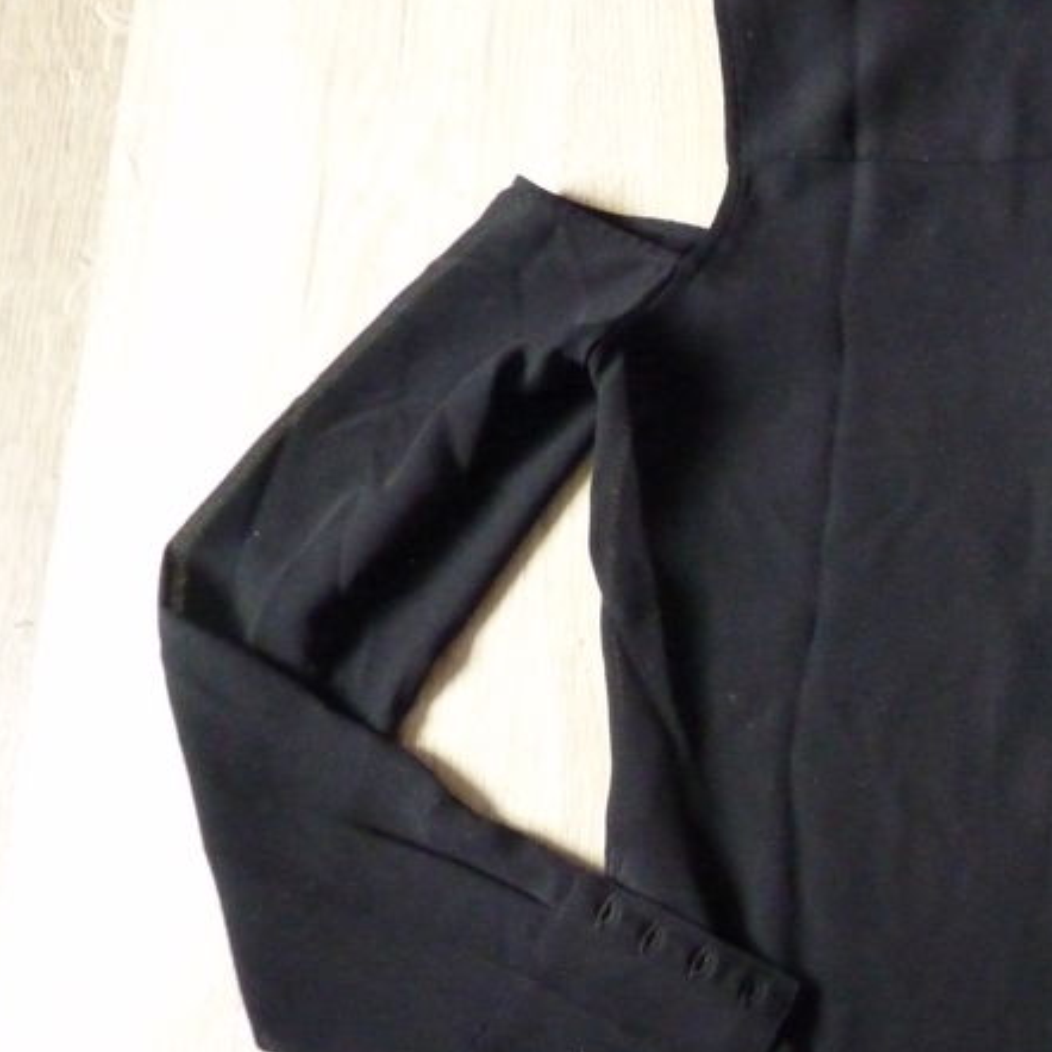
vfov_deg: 30.3
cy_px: 712
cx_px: 1090
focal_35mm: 56
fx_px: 1925
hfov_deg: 28.4
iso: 800
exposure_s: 1/25
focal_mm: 5
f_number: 2.8
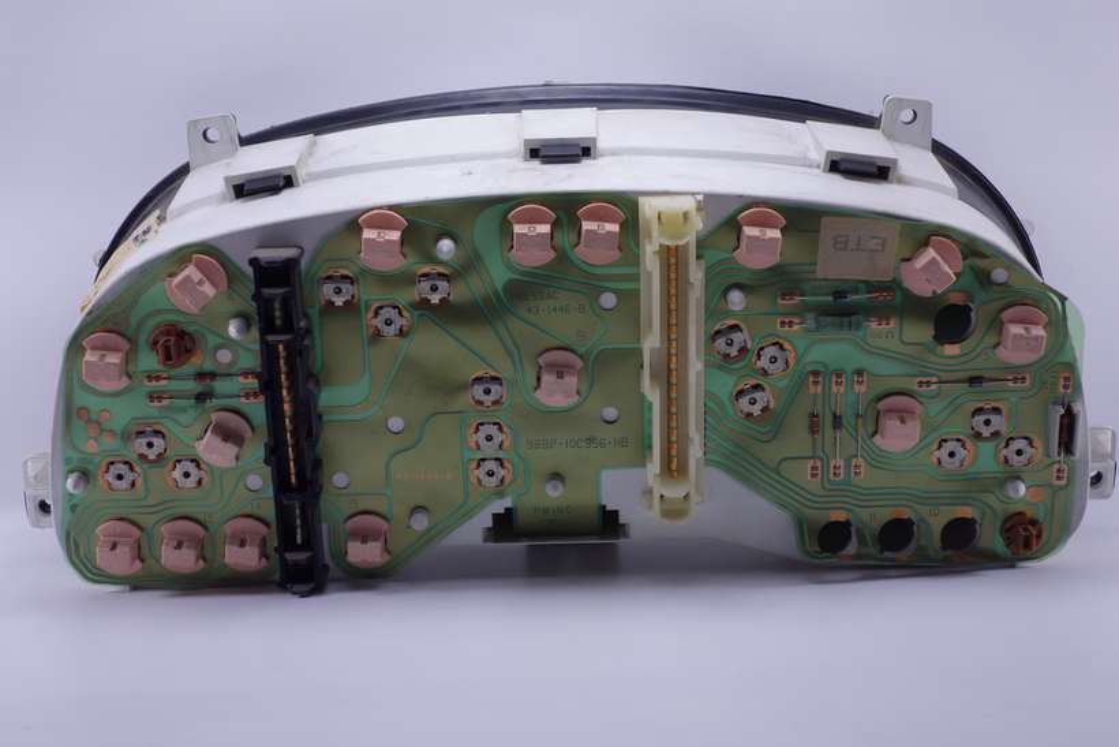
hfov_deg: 34.5
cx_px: 560
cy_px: 374
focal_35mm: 58
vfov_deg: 23.4
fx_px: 1803
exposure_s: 1/60
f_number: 3.5
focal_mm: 21.53
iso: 125
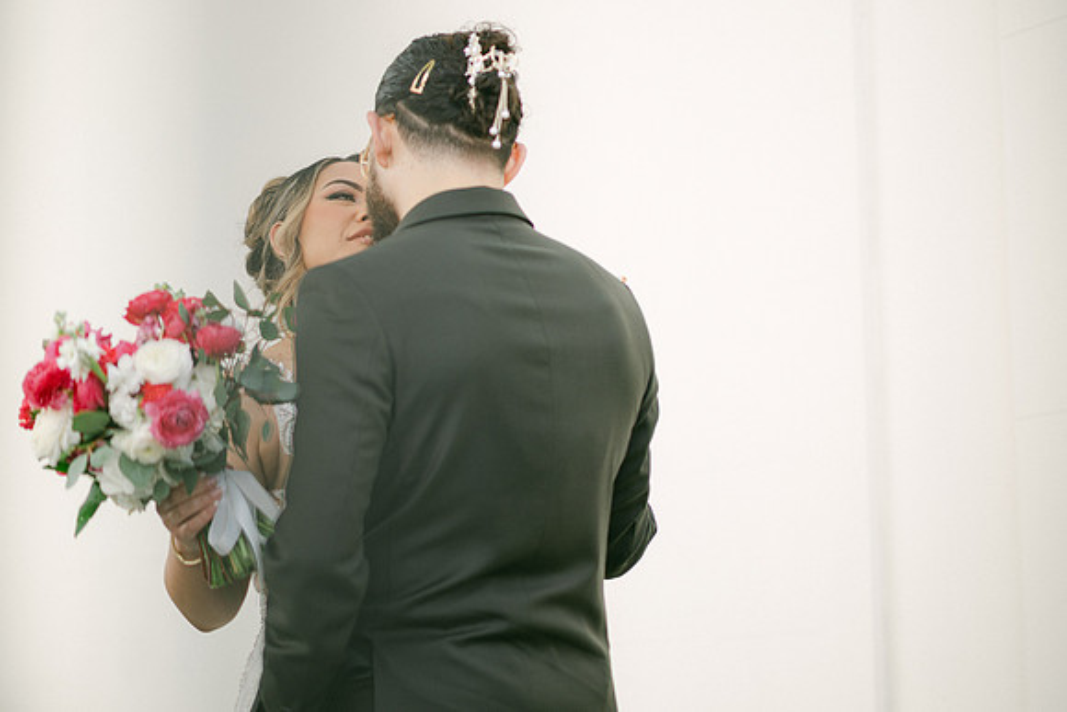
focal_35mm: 85
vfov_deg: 16.1
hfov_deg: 23.9
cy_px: 356
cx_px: 534
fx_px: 2520
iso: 80
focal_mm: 85
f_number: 1.8
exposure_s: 1/1600
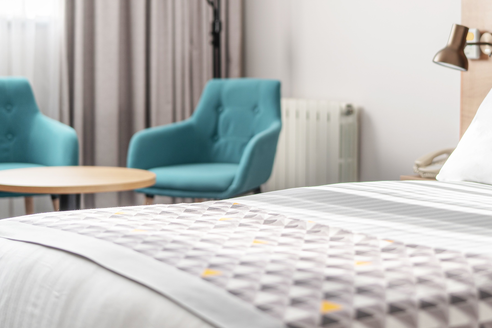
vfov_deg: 16.2
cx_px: 317
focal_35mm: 84
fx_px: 1148
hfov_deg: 24.1
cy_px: 92
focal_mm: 50
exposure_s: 1/500
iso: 125
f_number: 1.4
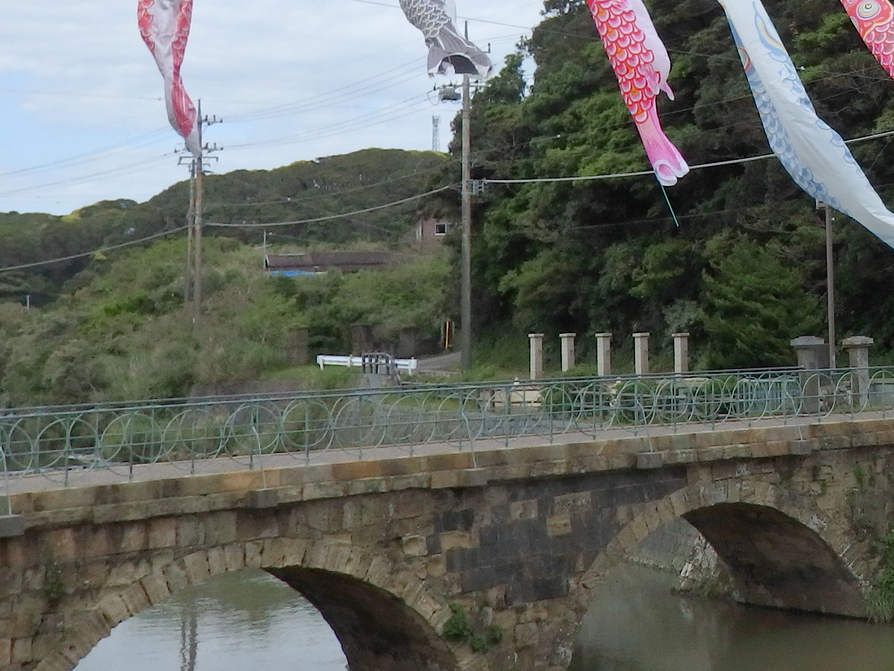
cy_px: 74
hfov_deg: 26.6
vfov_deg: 21.2
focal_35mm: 68
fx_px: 1756
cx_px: 941
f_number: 8.7
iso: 125
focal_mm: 4.5
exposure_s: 1/200
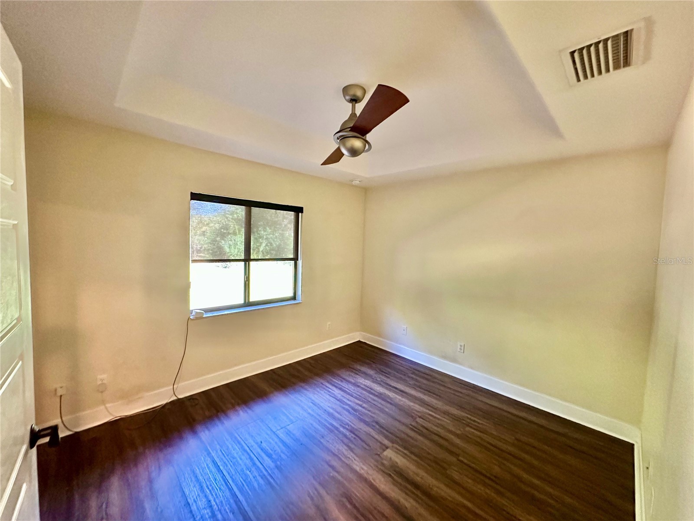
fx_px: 281
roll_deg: -2.1
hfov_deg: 102.1
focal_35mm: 14
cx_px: 347
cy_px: 260
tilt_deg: -4.0
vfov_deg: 85.7
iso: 800
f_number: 2.2
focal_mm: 2.22
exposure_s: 1/60
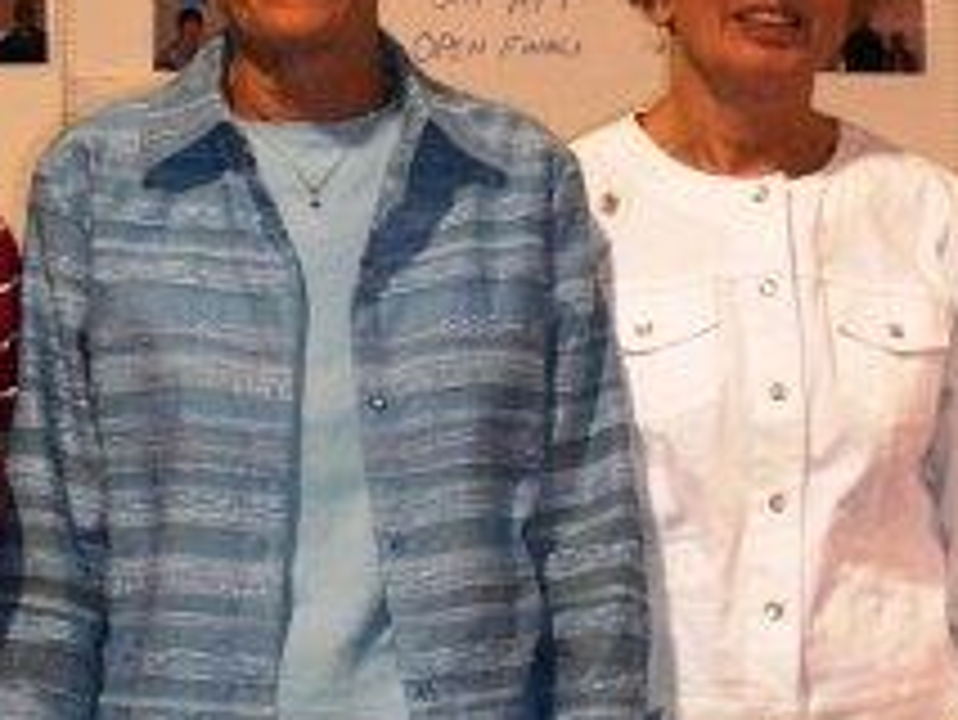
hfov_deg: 16.1
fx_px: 3378
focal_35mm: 122
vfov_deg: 12.1
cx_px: 472
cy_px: 234
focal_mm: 9.7
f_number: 3.5
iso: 50
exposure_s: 1/30
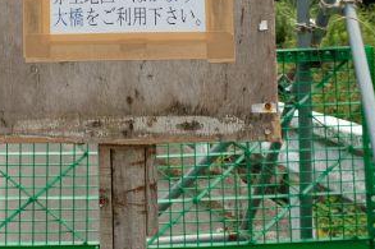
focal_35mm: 83
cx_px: -33
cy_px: -125
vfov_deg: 15.2
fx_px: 864
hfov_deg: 23.1
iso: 200
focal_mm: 18
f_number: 4.5
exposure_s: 1/350
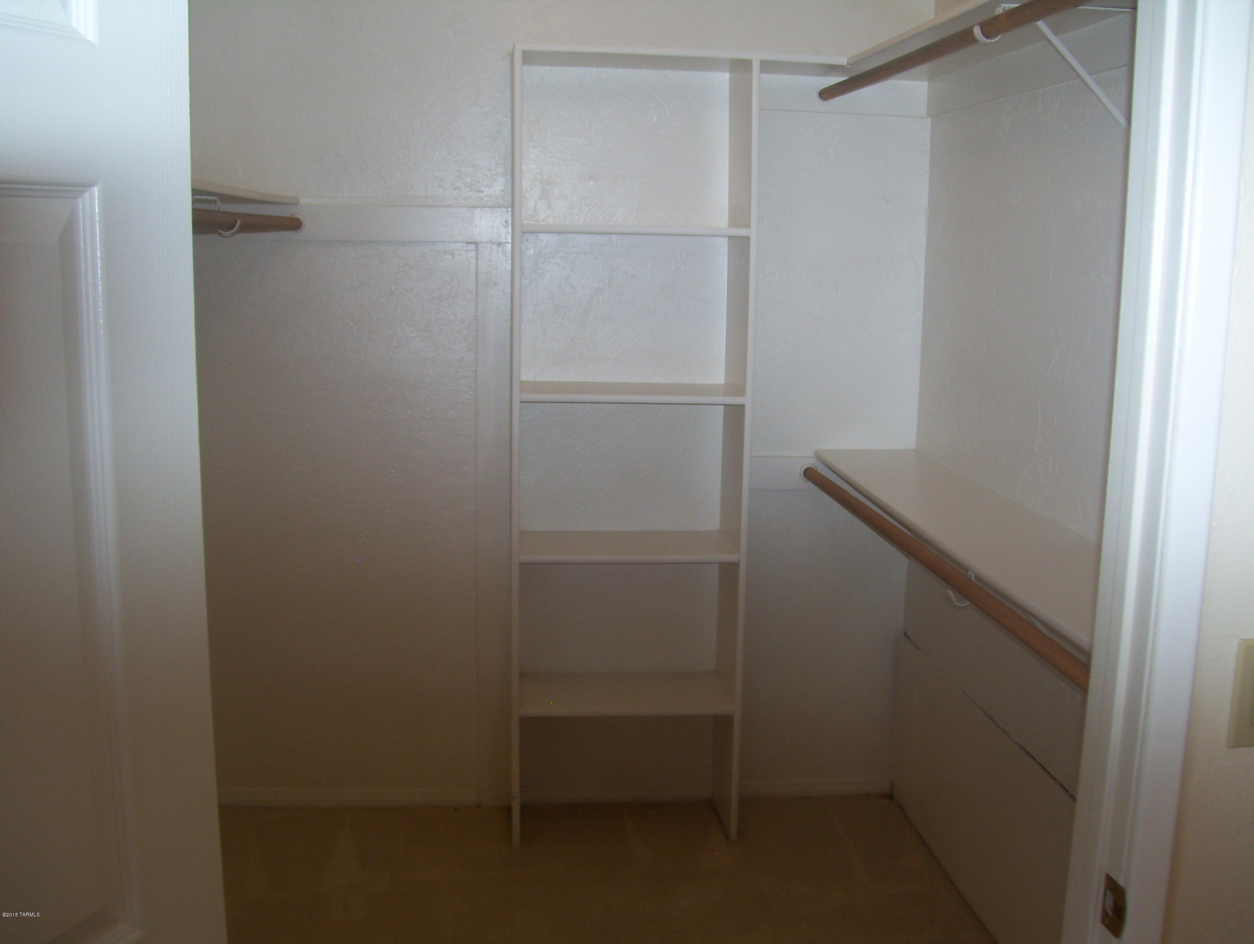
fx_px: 1306
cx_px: 627
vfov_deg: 39.7
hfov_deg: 51.3
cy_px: 472
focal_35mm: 36
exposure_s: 1/60
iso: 80
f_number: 2.7
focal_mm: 6
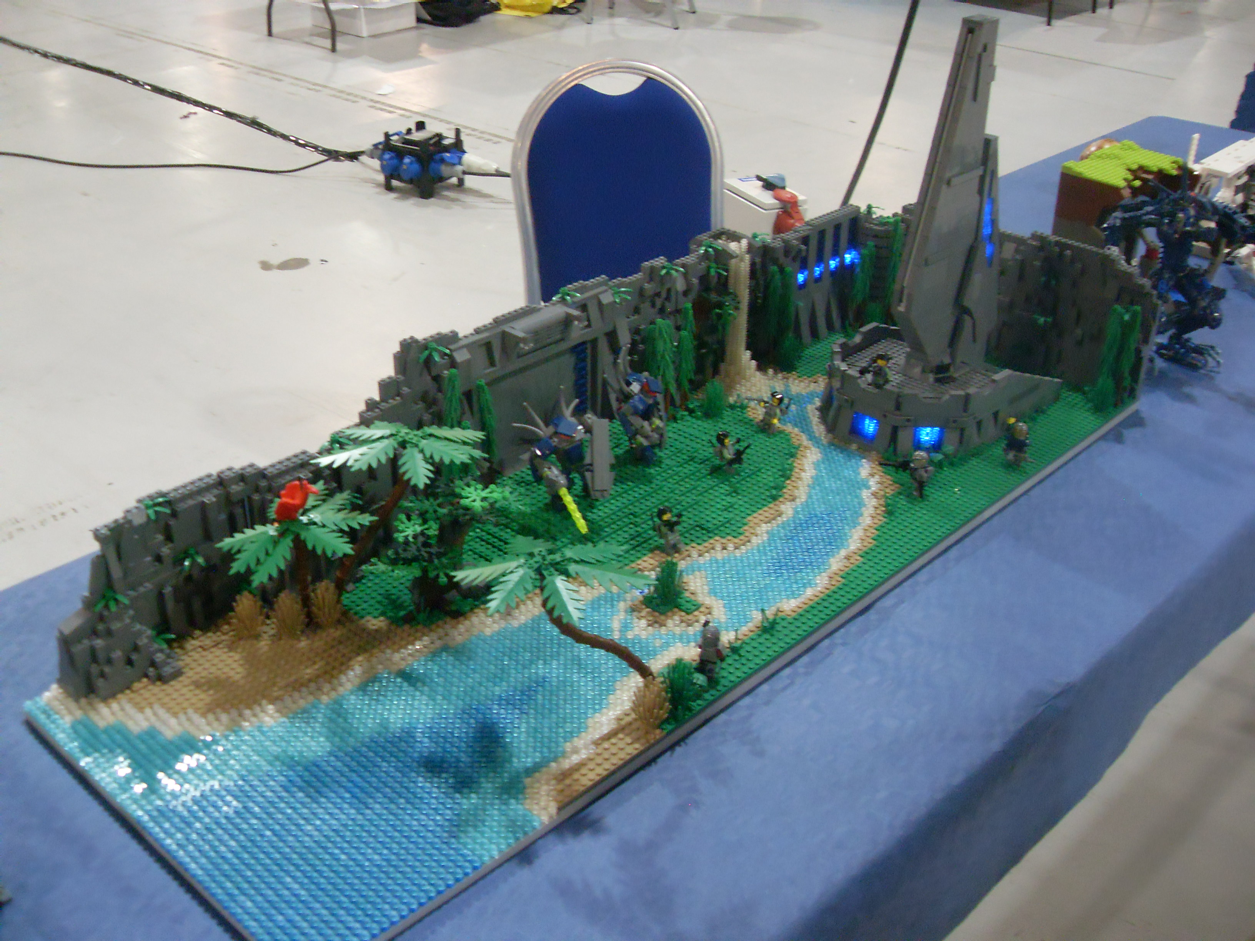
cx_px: 628
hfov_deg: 50.1
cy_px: 470
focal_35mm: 37
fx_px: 1341
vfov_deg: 38.7
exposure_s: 1/10
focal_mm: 6.3
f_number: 2.8
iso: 200
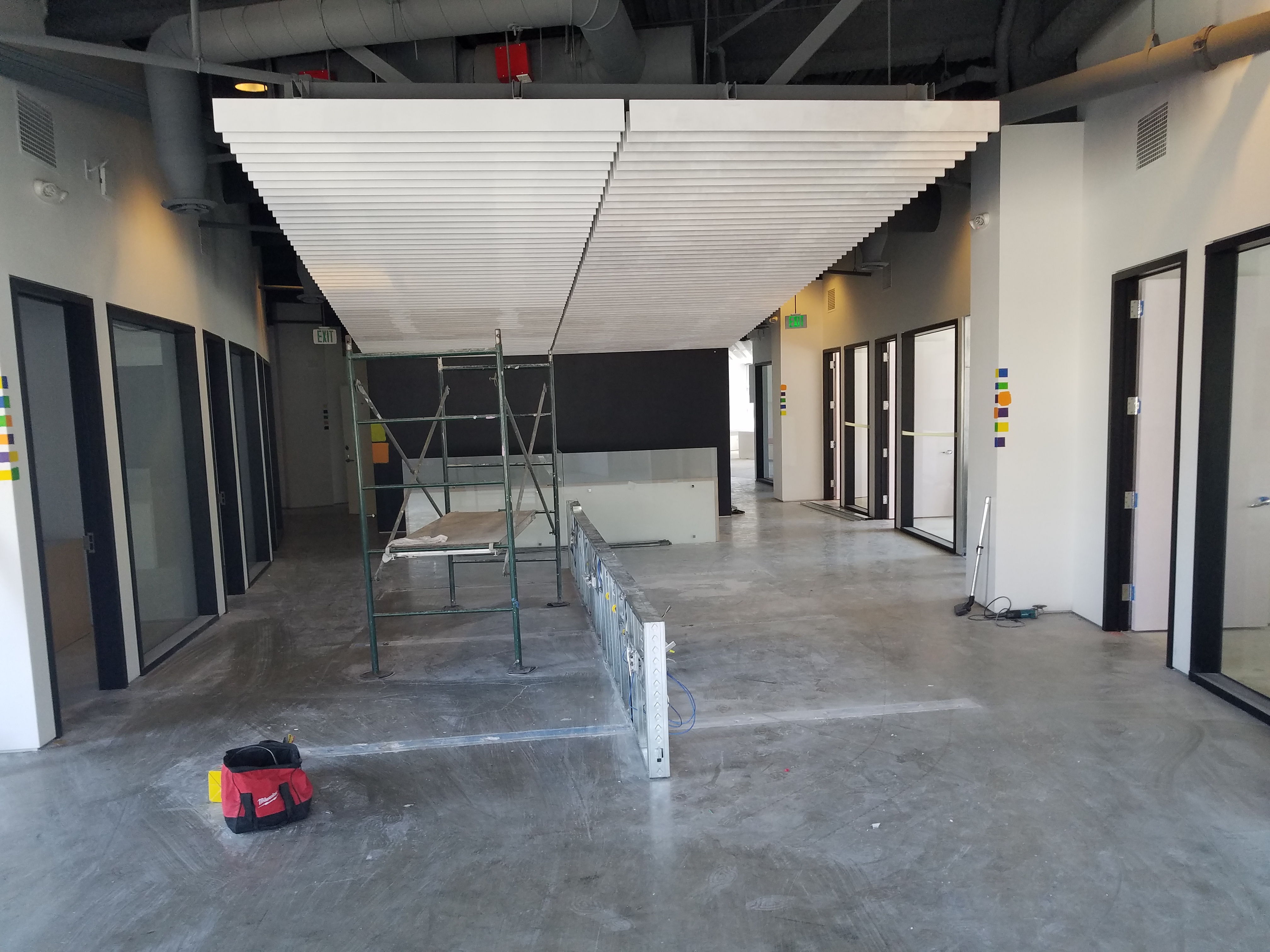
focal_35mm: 26
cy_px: 476
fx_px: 954
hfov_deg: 67.3
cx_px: 635
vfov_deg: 53.1
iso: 125
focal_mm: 4.2
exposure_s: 1/60
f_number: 1.7
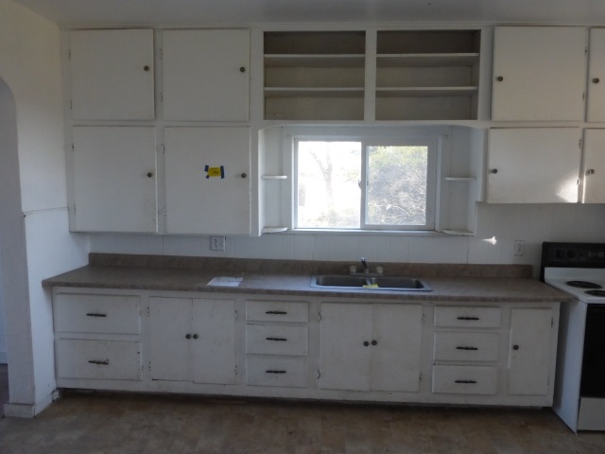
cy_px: 227
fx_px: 437
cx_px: 302
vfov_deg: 54.9
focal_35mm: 25
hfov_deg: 69.4
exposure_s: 1/60
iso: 250
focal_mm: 4.3
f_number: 3.3
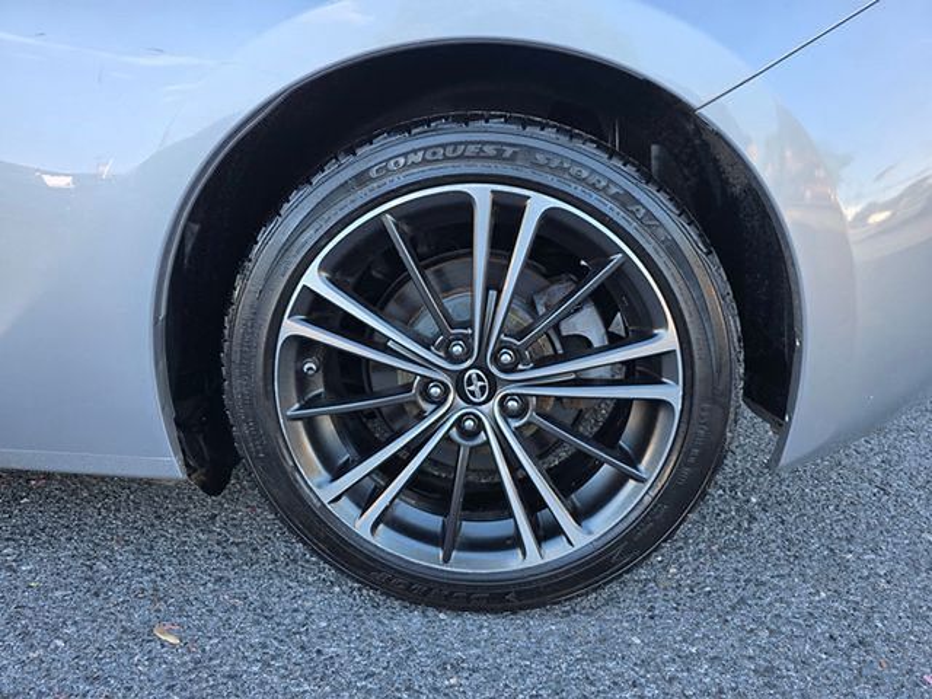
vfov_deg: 58.9
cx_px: 466
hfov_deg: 73.9
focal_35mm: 23
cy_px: 350
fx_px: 619
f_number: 1.7
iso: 32
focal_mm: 6.3
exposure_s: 1/180
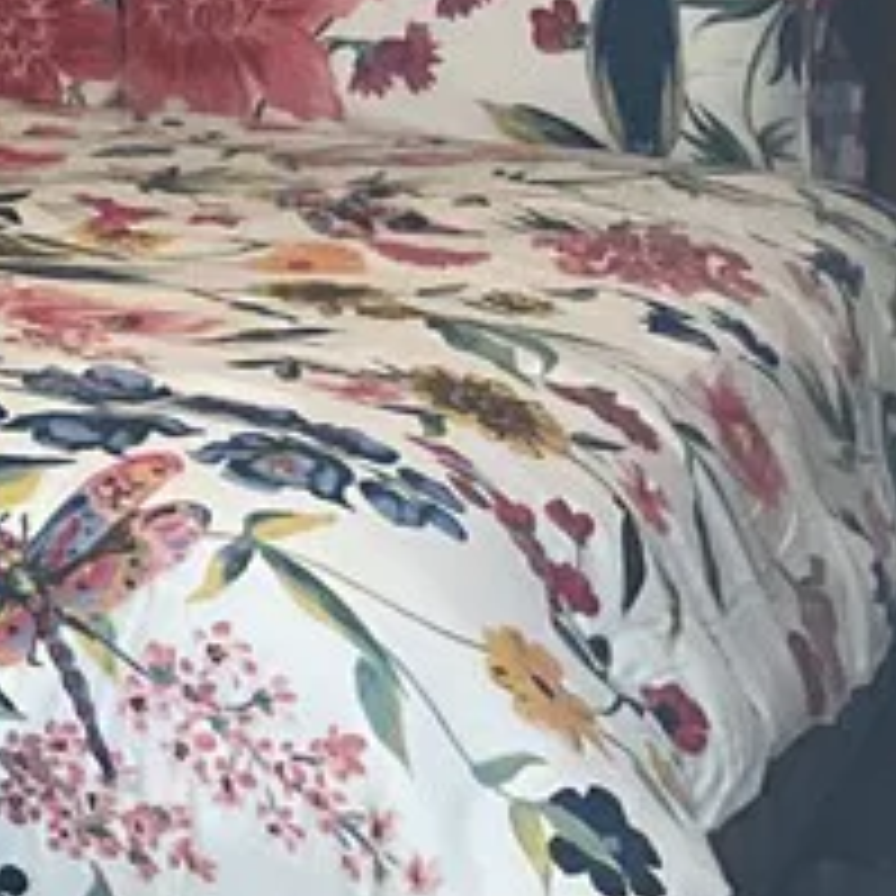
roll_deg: -0.9
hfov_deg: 11.0
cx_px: -1328
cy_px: -171
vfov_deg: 12.9
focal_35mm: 132
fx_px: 3866
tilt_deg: -5.1
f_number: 1.8
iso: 100
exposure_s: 1/60
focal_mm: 3
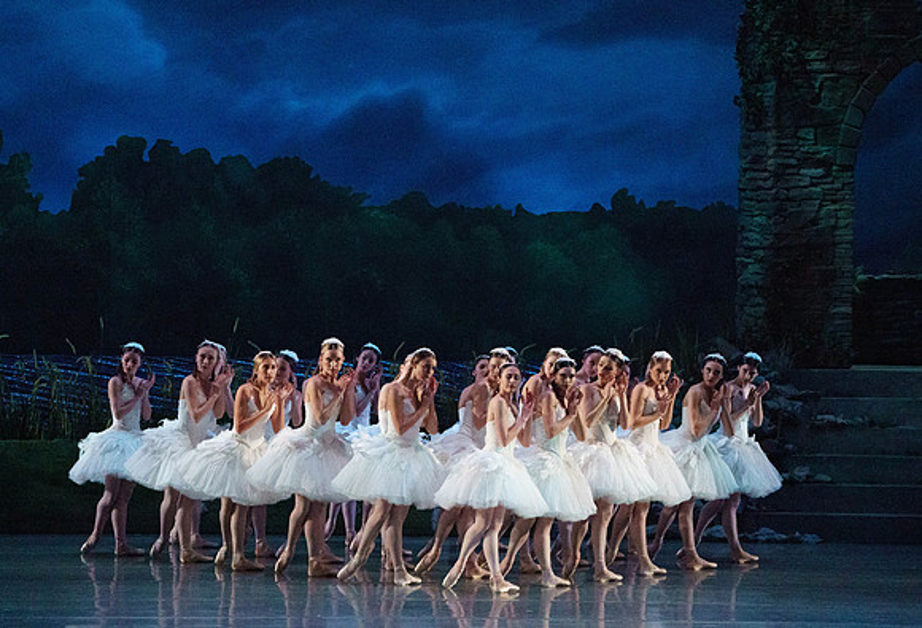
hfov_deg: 9.2
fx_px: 5706
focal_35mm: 221
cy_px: 321
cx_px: 453
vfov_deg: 6.3
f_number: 5.6
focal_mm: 206
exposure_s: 1/250
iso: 8000
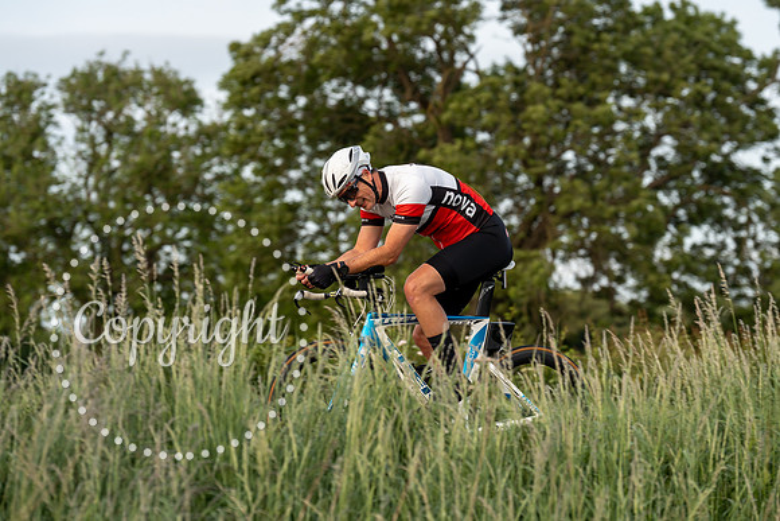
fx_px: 2739
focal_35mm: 126
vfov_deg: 10.9
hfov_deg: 16.2
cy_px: 242
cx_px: 418
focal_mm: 118
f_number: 4
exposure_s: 1/1000
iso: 320
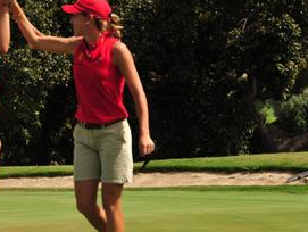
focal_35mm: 333
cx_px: 35
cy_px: 169
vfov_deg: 4.5
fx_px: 2967
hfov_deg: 5.9
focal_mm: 112
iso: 400
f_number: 11
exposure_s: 1/500
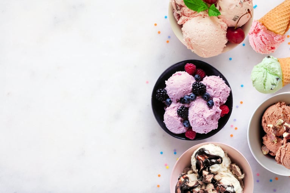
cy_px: 96
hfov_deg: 46.4
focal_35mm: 42
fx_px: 338
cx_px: 145
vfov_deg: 31.9
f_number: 13
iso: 100
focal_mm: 28
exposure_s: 8
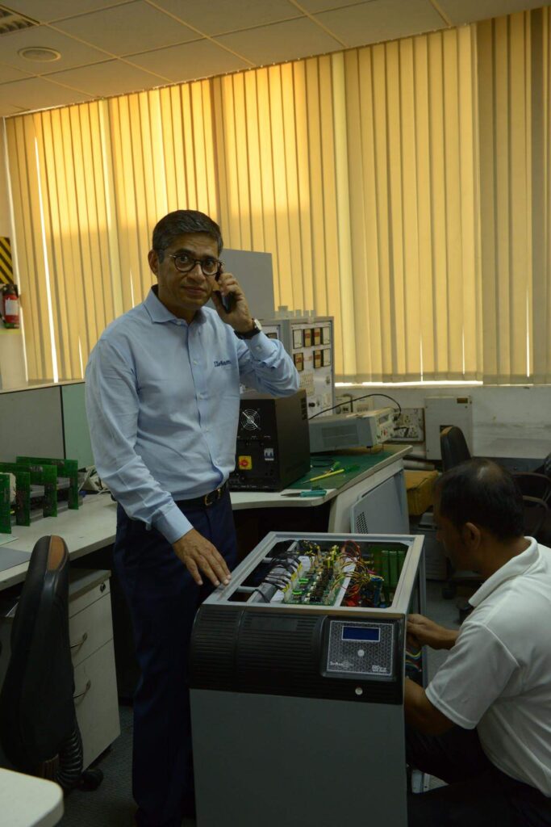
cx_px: 276
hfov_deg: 37.9
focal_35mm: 35
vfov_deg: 54.4
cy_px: 414
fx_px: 803
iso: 1600
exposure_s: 1/100
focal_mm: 35
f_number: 5
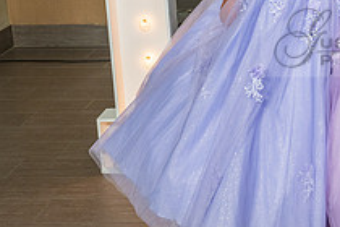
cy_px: 20
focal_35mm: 89
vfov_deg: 15.2
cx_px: 359
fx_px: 840
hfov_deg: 21.8
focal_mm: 29.5
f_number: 5.6
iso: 640
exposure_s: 1/125
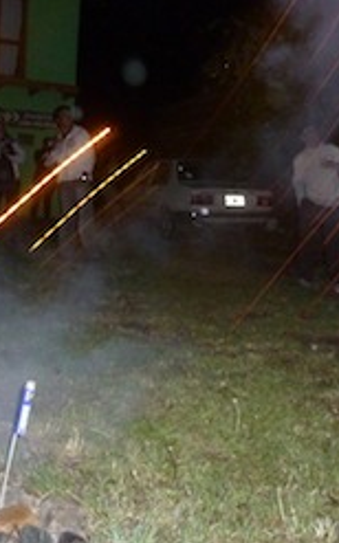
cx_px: 163
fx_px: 637
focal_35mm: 43
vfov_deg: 46.0
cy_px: 222
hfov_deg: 29.8
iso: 500
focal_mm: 4.1
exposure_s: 1/8
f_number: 3.3
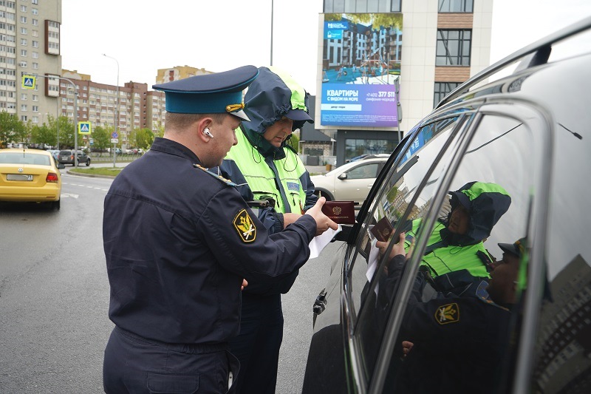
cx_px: 296
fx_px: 542
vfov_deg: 40.0
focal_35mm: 33
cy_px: 197
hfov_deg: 57.2
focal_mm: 33
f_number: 5
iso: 100
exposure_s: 1/100
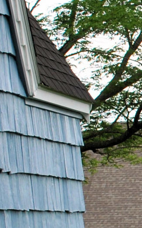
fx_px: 1413
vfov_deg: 9.2
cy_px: 185
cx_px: 363
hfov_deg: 5.5
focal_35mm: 228
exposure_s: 1/160
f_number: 6.3
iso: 100
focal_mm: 26
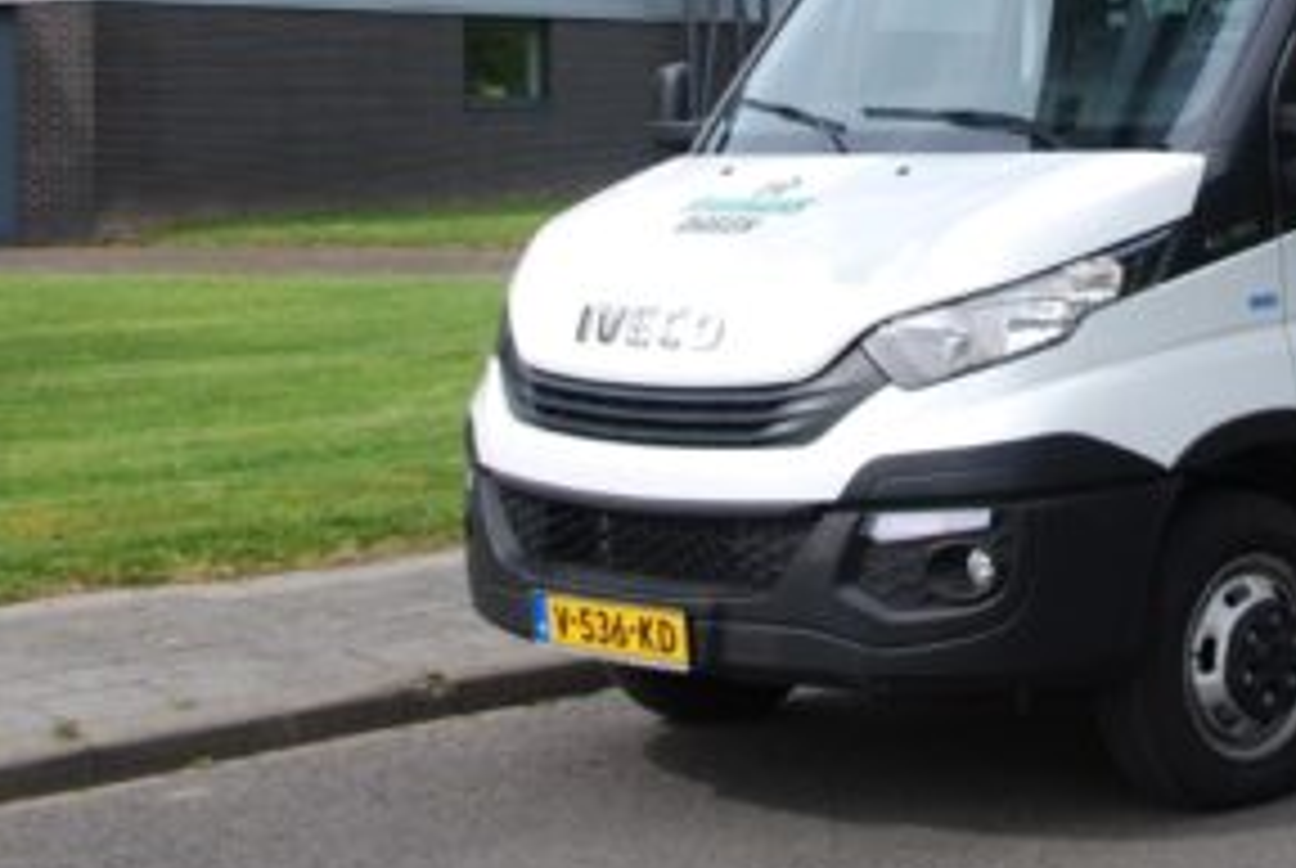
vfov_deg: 17.2
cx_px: 1130
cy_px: 36
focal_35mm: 78
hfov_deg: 25.3
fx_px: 2814
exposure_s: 1/200
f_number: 7.1
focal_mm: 25
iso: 100
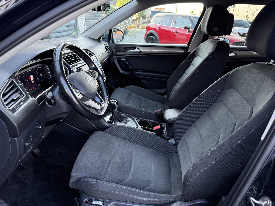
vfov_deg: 56.8
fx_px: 191
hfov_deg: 71.6
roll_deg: -2.9
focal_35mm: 24
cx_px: 138
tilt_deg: -23.1
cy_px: 103
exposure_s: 1/104
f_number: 1.78
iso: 200
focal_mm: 6.76
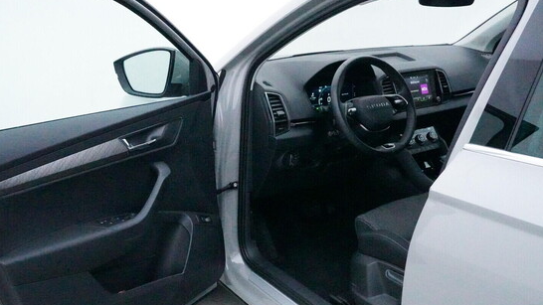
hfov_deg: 52.8
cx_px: 272
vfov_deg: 31.1
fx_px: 547
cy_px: 176
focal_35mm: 38
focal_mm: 24
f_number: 8
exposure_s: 1/2500
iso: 51200
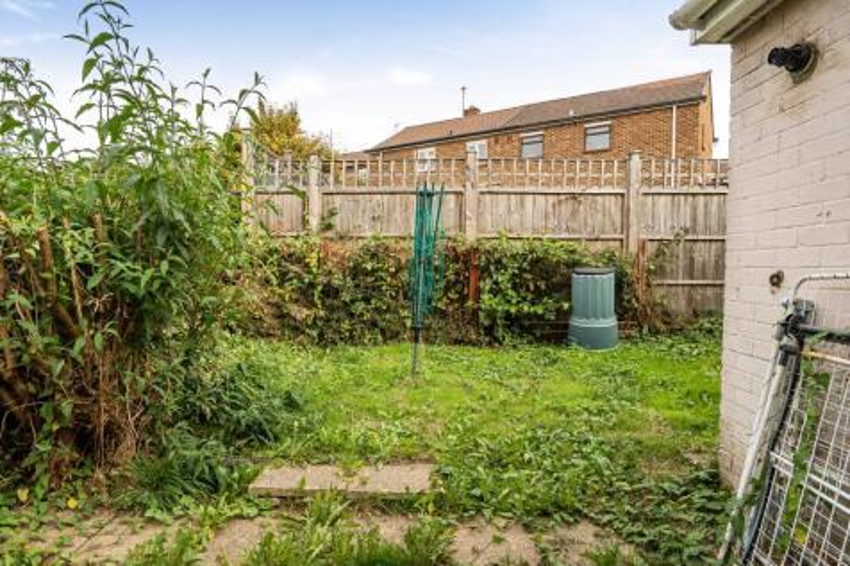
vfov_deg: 64.5
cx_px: 425
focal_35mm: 19
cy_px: 283
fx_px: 448
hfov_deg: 86.9
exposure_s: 1/200
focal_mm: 13
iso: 400
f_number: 8
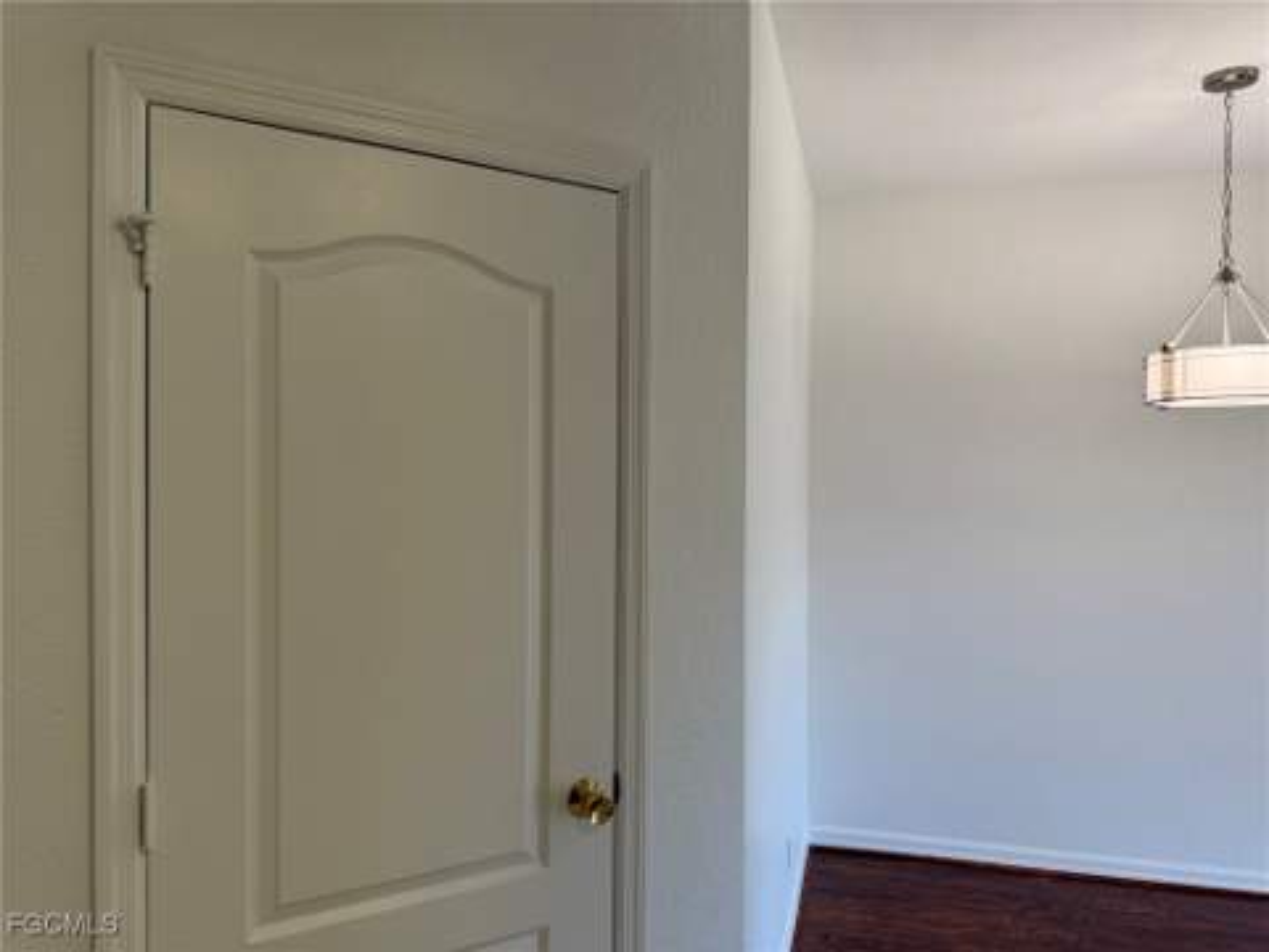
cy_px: 476
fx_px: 880
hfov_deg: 71.6
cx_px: 634
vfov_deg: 56.8
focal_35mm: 24
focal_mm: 6.76
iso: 80
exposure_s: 1/120
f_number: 1.78
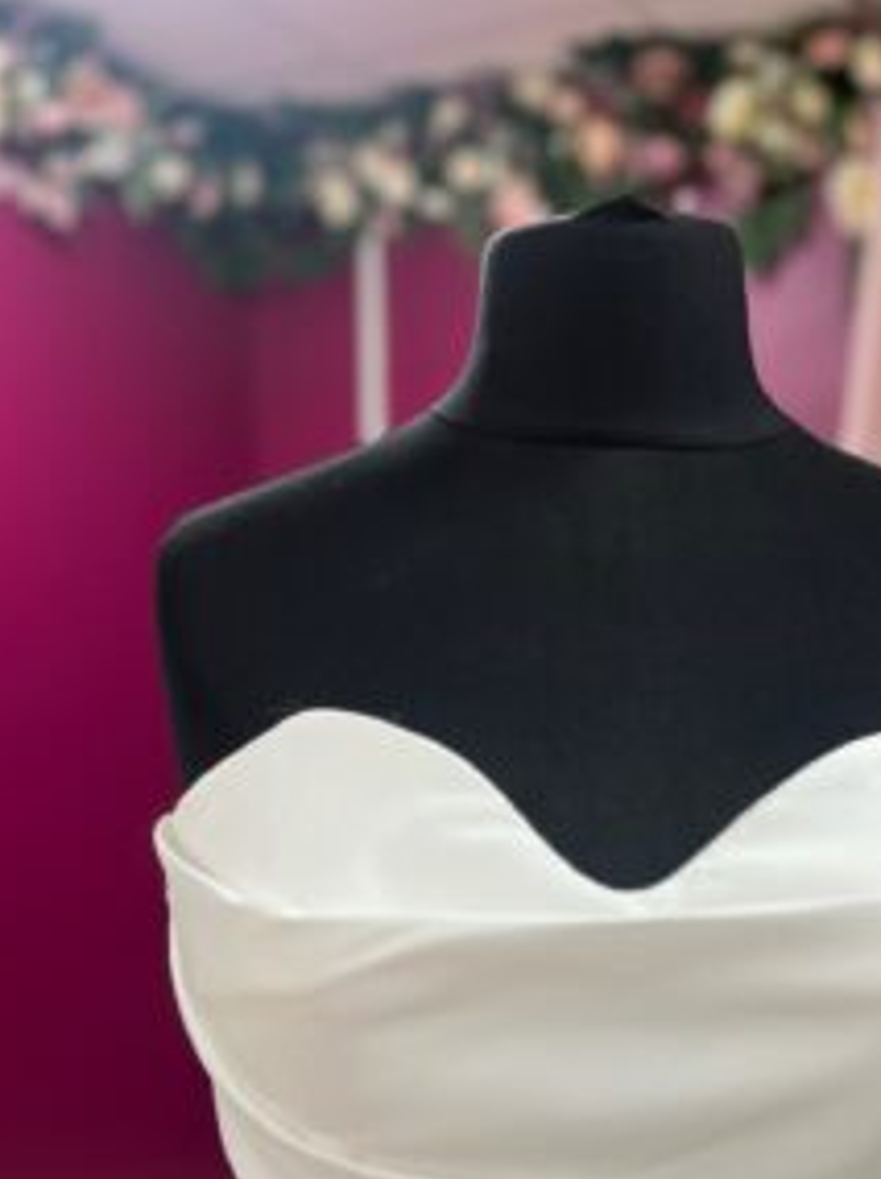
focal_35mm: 39
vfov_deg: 46.6
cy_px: 846
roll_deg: +0.0
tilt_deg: -8.3
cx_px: 612
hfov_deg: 36.2
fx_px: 1326
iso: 125
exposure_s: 1/100
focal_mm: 5.1
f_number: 1.6
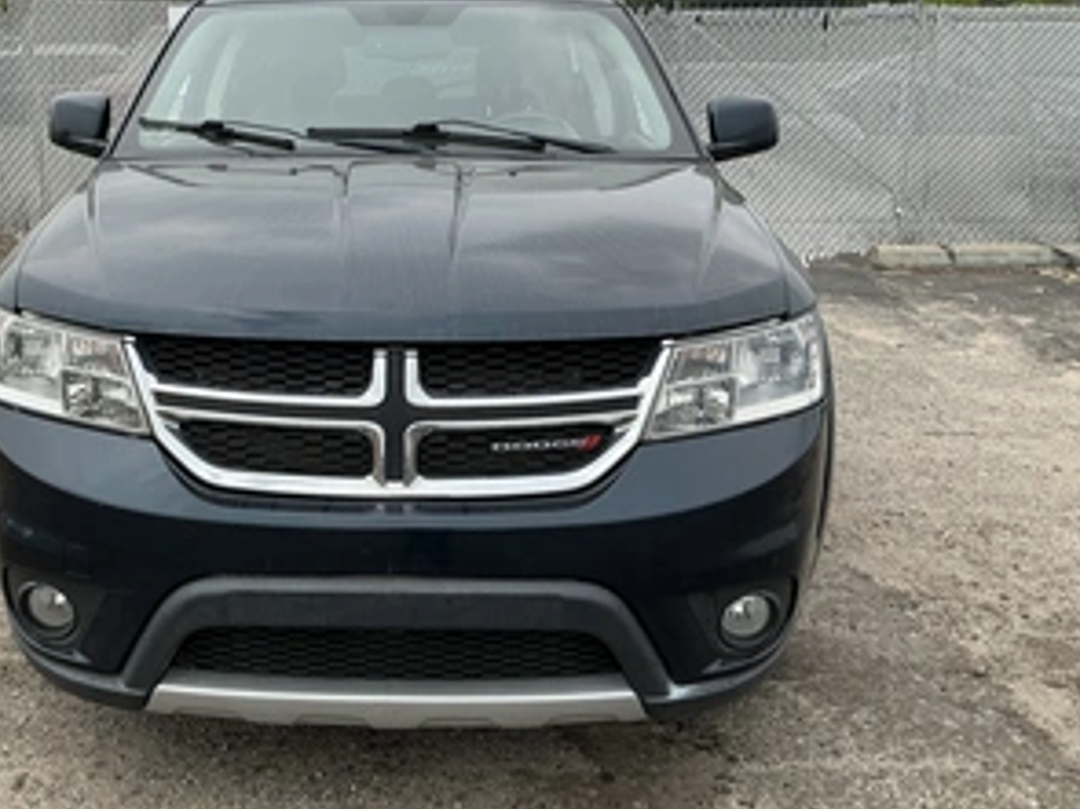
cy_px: 340
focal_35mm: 38
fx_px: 1185
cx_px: 388
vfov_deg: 37.6
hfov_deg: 48.4
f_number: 1.8
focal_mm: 3
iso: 25
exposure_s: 1/1534
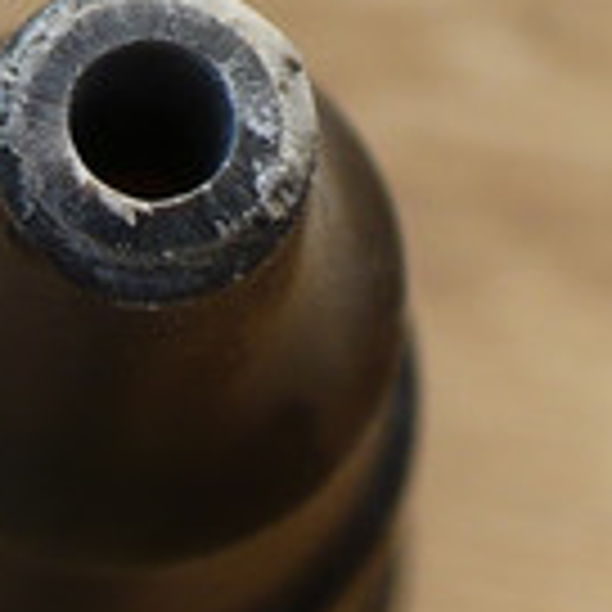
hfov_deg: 11.3
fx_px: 3080
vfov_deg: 11.3
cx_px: 148
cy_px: 270
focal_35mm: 154
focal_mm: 6.1
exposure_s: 1/100
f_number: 2.8
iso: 100
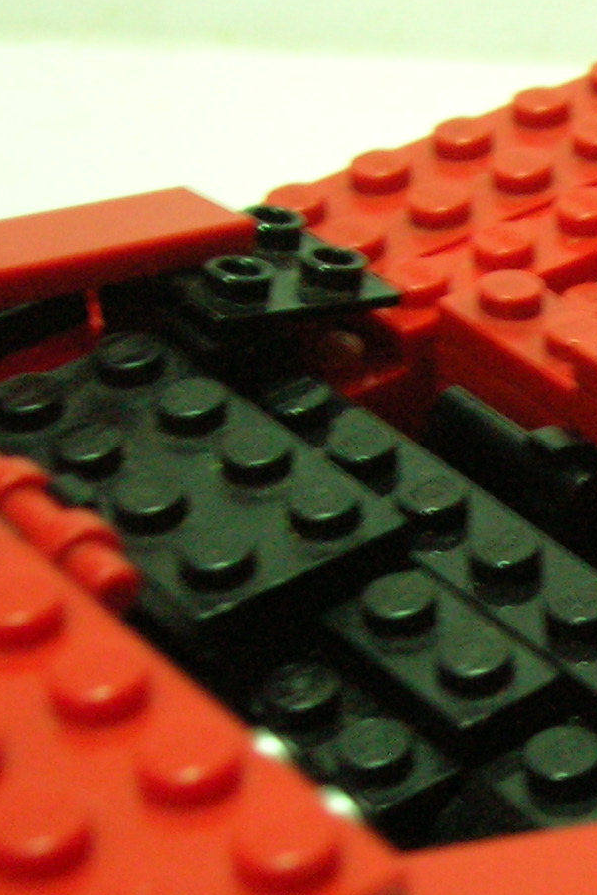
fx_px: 2761
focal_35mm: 111
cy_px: 539
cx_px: 1094
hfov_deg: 11.4
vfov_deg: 18.4
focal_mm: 7
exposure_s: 1/4.4
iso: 200
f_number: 3.1
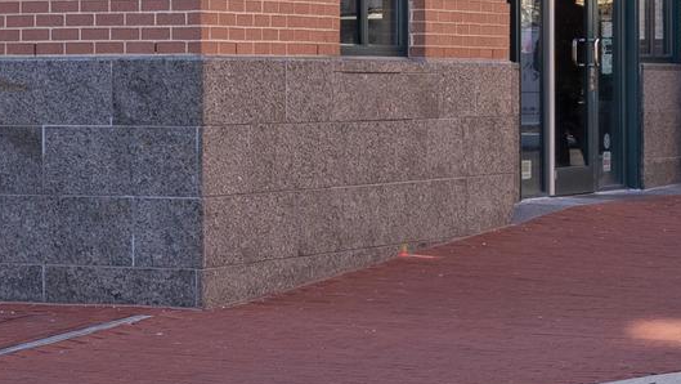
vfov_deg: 8.2
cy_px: -347
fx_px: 2565
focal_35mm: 142
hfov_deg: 15.1
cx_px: 439
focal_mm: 35
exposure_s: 1/160
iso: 250
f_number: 8
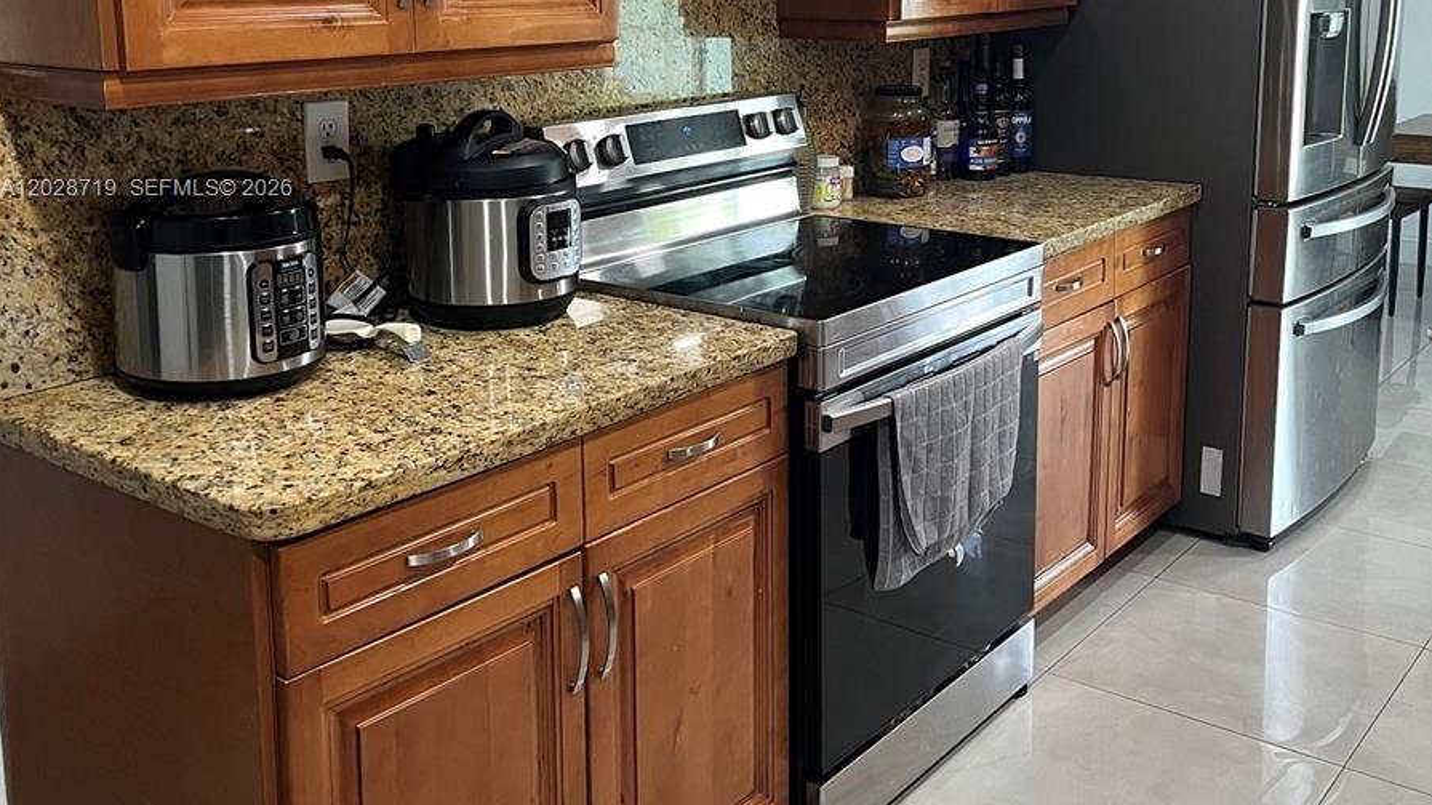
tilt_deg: -10.0
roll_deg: +0.6
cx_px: 717
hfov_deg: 52.8
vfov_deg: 30.6
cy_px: 190
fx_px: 1443
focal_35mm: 38
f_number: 1.6
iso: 160
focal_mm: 5.1
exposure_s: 1/60
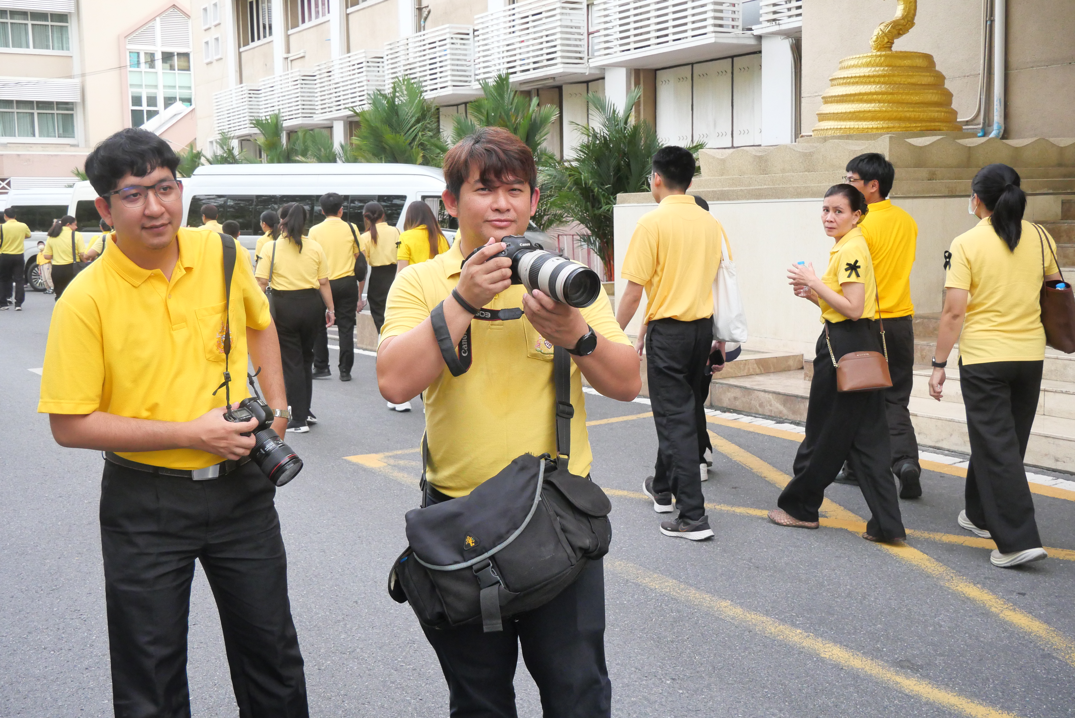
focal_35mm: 41
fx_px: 1225
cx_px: 538
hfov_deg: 47.4
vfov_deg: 32.7
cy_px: 359
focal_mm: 20
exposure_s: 1/1300
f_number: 5
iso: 2000
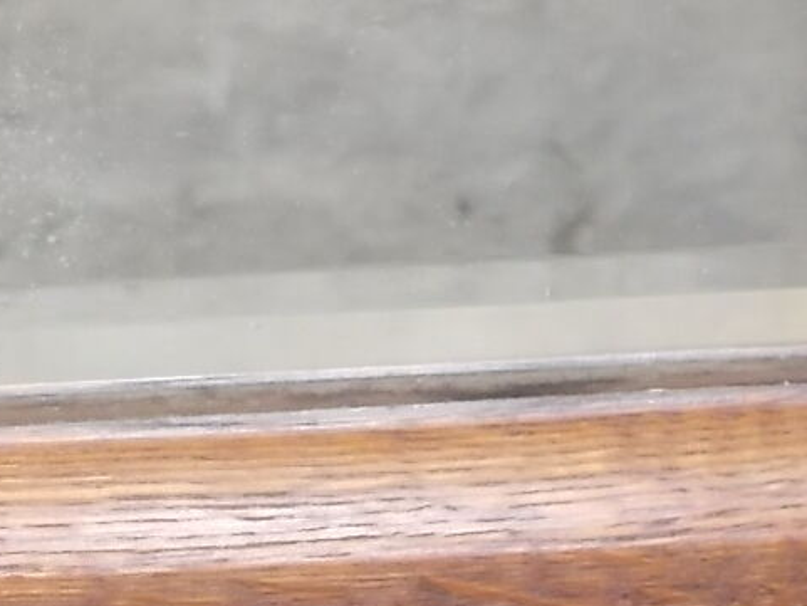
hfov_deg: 10.1
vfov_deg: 7.7
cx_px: -79
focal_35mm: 193
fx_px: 4501
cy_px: 282
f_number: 4.9
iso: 200
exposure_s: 1/30
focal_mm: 10.3
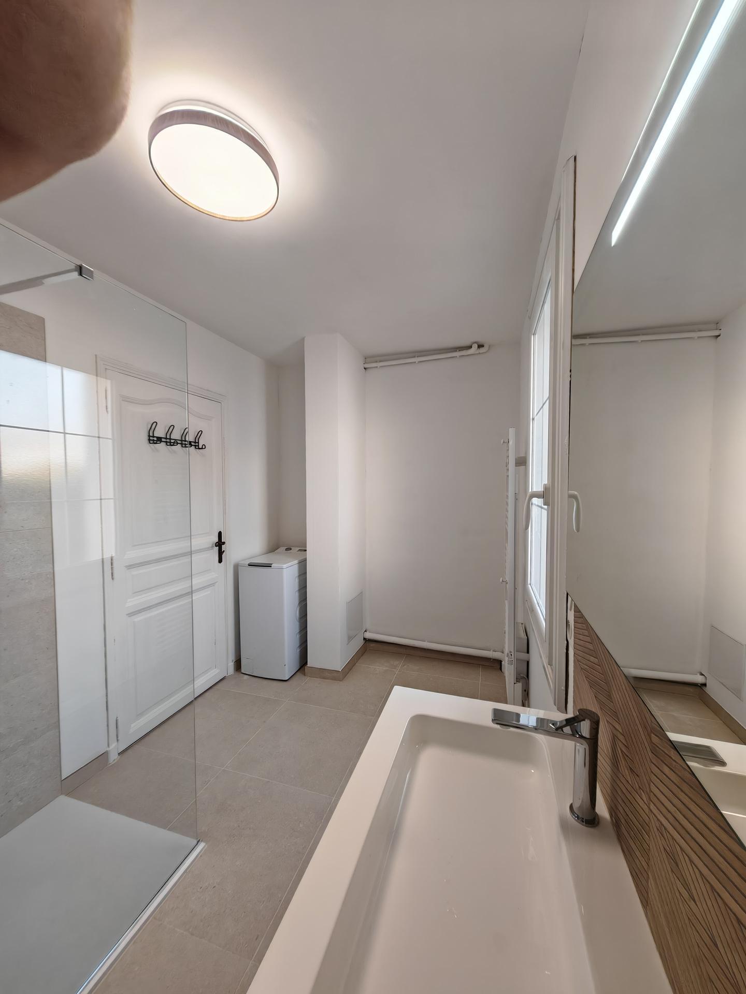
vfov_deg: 106.2
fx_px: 374
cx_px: 373
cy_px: 497
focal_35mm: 13
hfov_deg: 89.9
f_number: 2
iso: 125
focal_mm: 1.82
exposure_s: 1/50
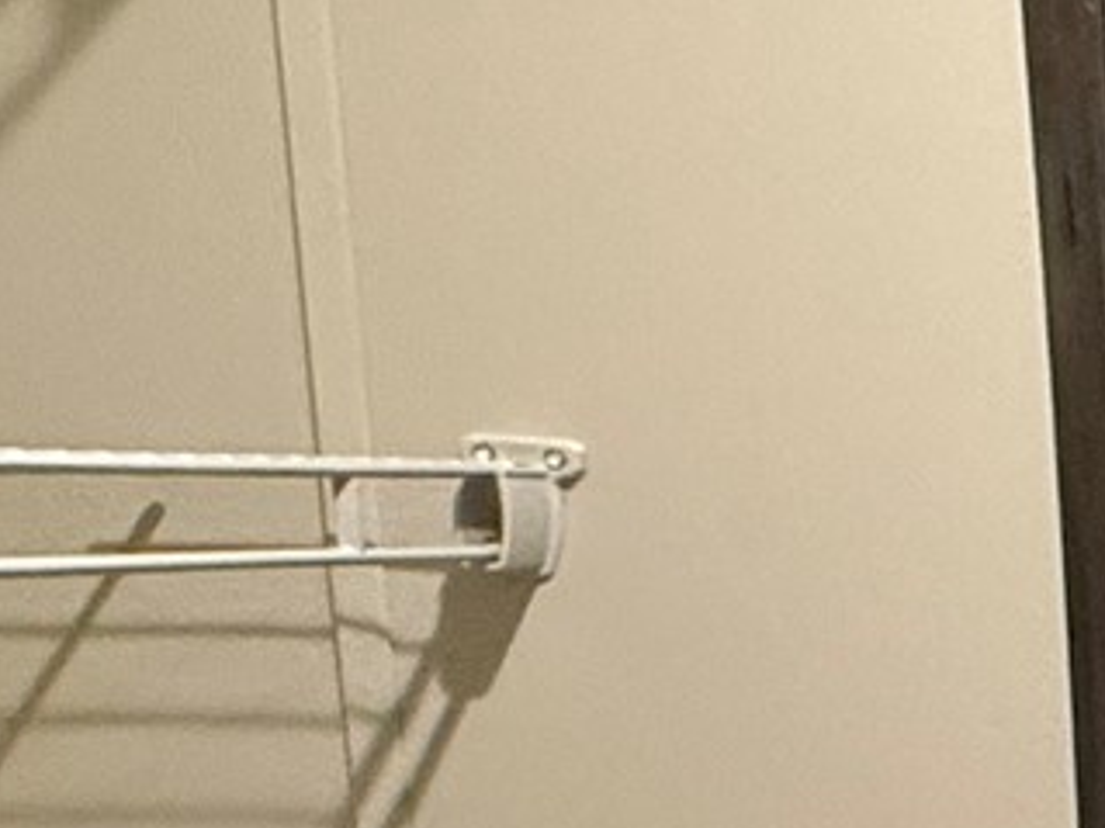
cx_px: 2733
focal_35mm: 90
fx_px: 2872
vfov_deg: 16.0
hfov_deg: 14.0
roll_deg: -0.1
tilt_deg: -6.1
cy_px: 852
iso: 250
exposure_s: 1/60
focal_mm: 2.22
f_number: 2.2
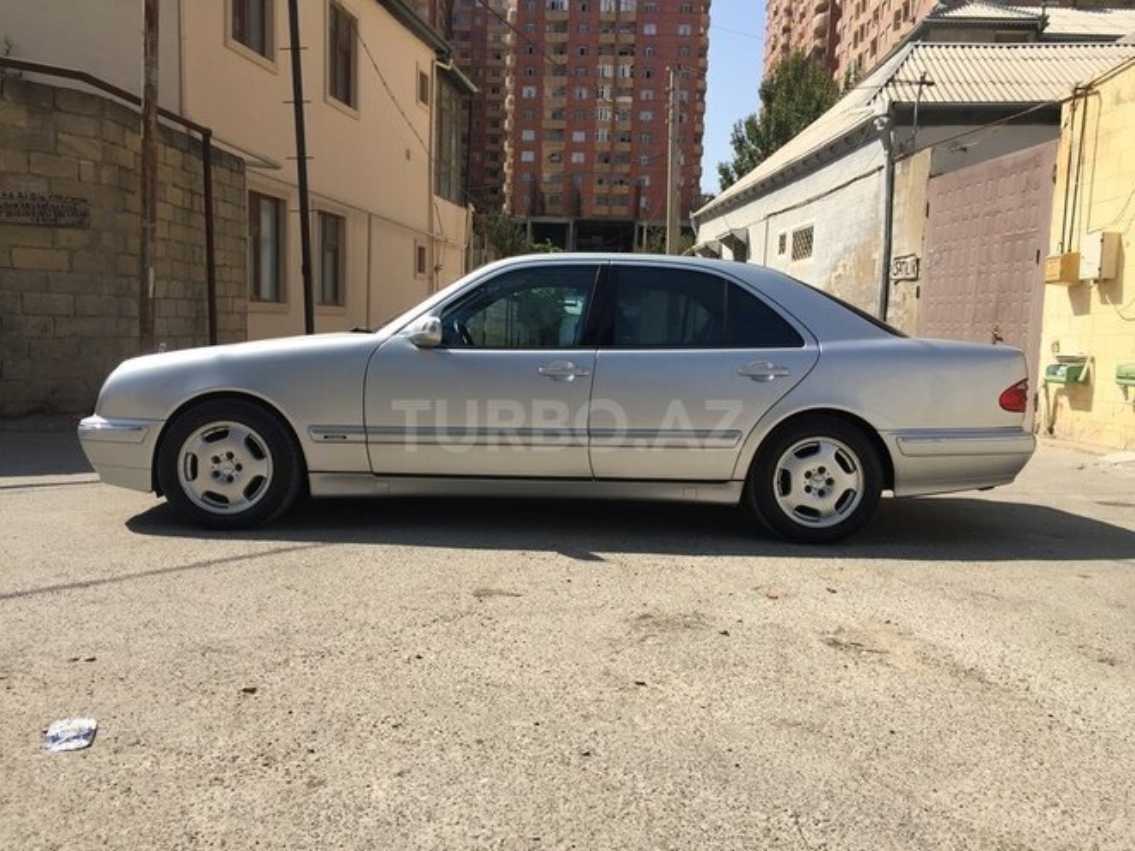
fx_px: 951
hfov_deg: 61.7
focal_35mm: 29
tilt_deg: -5.6
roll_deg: -2.9
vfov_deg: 48.2
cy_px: 426
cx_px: 568
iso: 32
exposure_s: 1/1721
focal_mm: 4.15
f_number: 2.2
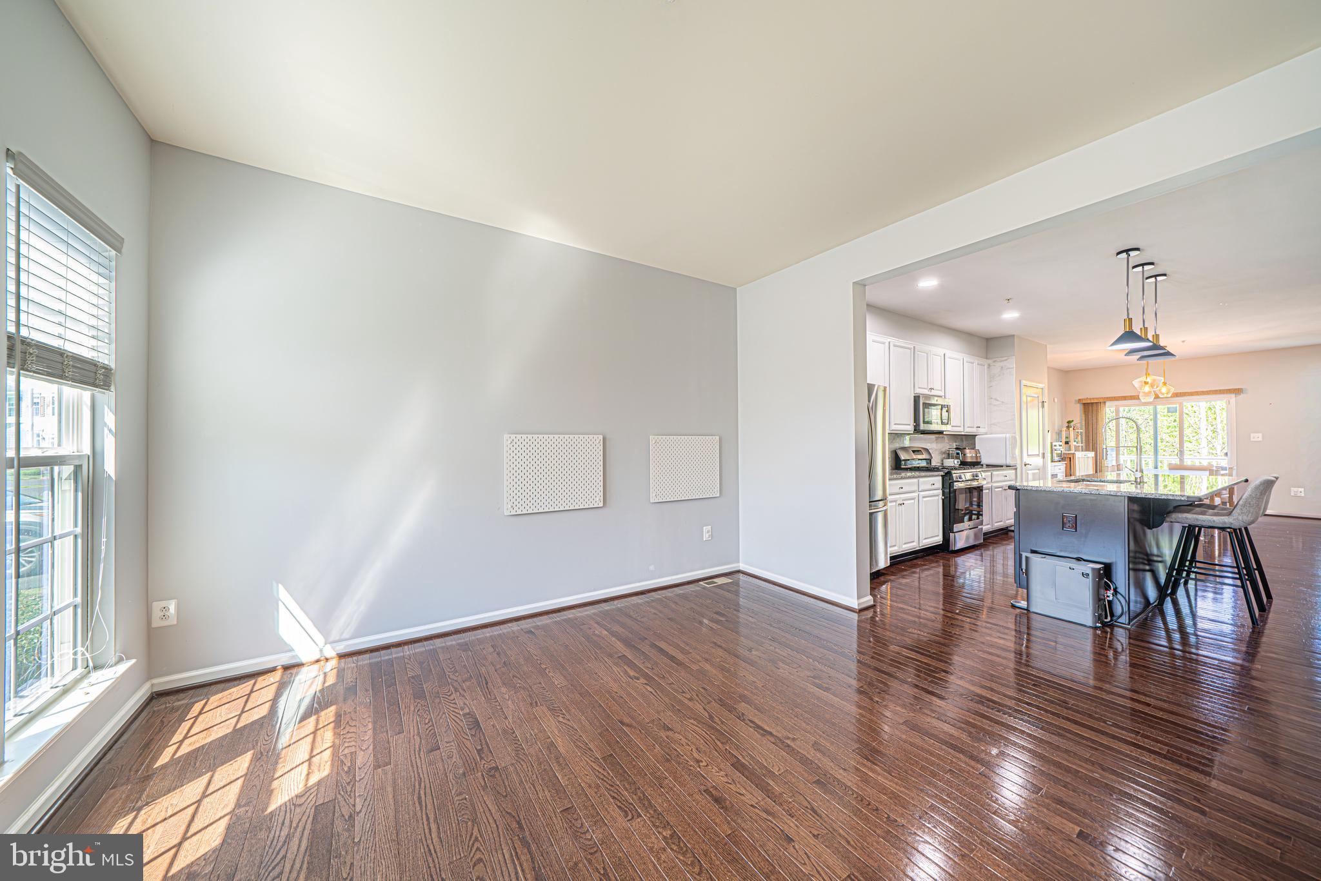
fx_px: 440
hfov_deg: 112.6
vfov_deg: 90.0
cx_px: 660
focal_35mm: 12
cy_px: 440
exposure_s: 1/15
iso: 125
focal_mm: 12
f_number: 7.1
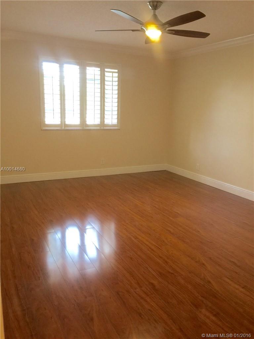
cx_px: 127
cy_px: 170
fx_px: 284
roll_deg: -1.3
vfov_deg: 61.7
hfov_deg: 48.2
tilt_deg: -12.7
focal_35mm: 29
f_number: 2.2
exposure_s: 1/15
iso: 40
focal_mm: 4.15
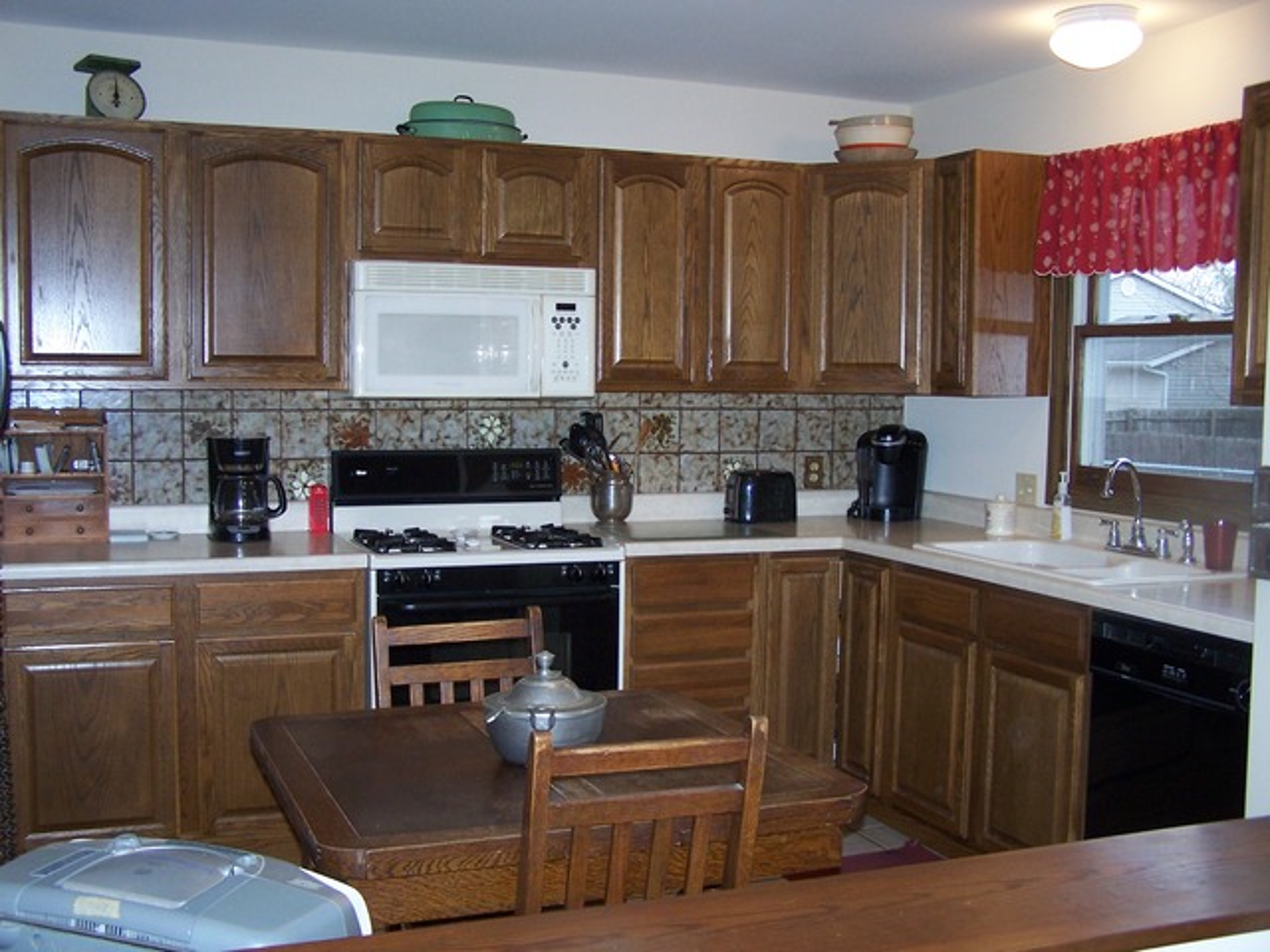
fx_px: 1394
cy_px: 476
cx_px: 635
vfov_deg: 37.7
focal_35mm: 38
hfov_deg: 49.0
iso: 140
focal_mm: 6.3
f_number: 2.8
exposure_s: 1/60
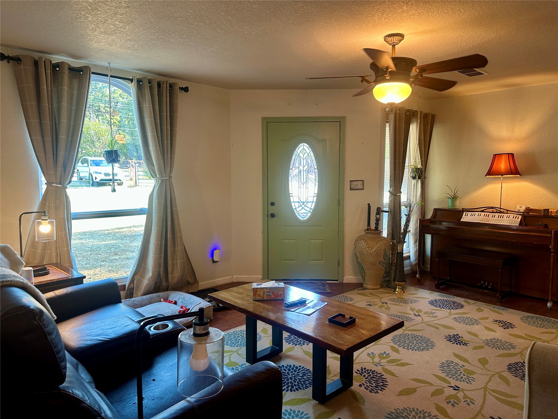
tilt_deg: -5.0
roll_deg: -0.5
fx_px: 387
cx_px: 279
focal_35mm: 24
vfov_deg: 56.8
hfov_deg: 71.6
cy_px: 210
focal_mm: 6.86
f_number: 1.78
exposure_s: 1/60
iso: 125
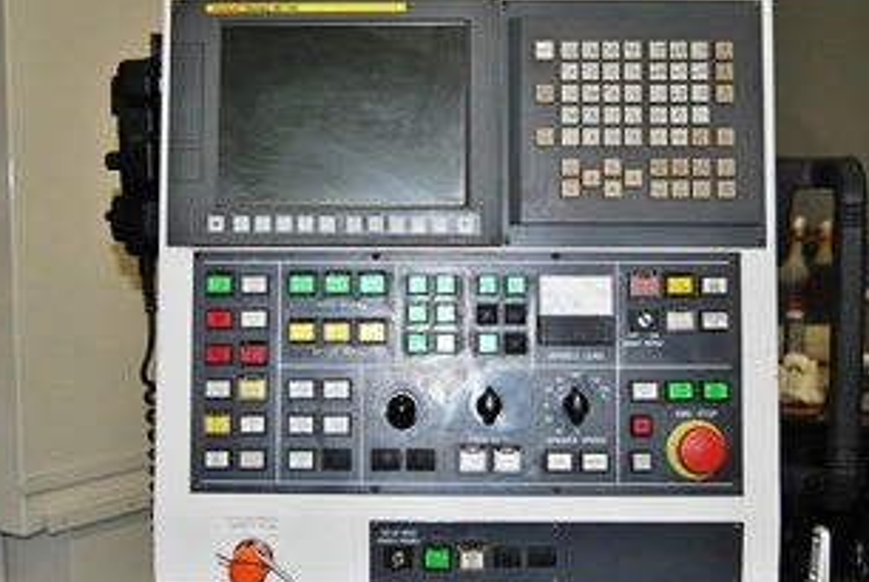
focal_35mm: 51
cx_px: 392
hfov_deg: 38.8
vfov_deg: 26.6
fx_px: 1233
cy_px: 307
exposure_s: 1/60
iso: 200
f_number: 4
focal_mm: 26
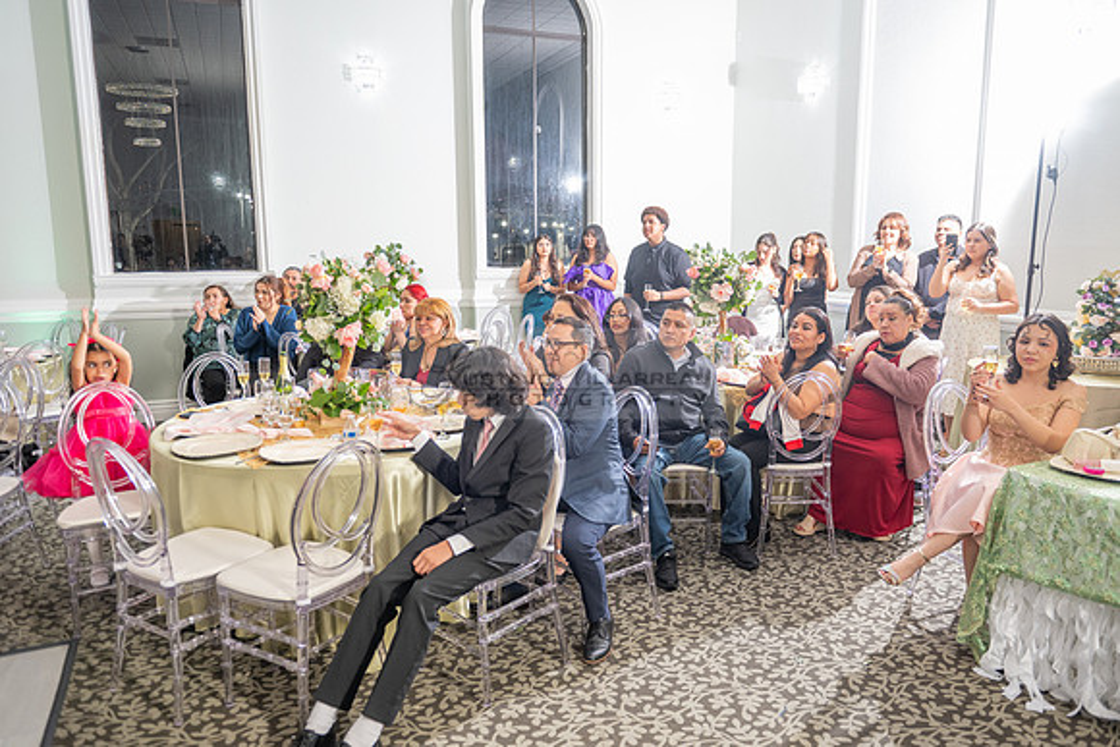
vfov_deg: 48.0
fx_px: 840
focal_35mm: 27
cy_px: 374
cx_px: 560
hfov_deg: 67.4
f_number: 3.5
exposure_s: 1/160
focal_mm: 27
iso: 500
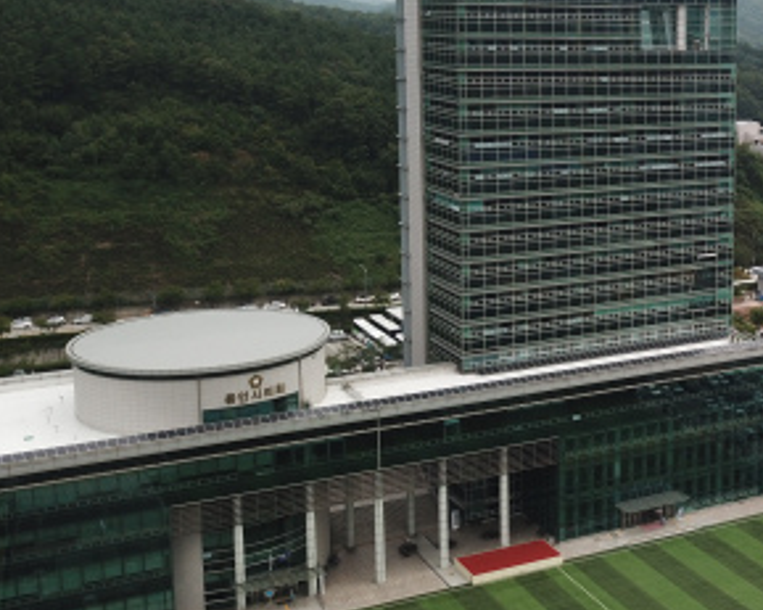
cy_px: 220
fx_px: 1287
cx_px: 731
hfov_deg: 31.0
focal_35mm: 57
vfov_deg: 26.6
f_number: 2.2
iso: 100
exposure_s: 1/1066
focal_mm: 4.73
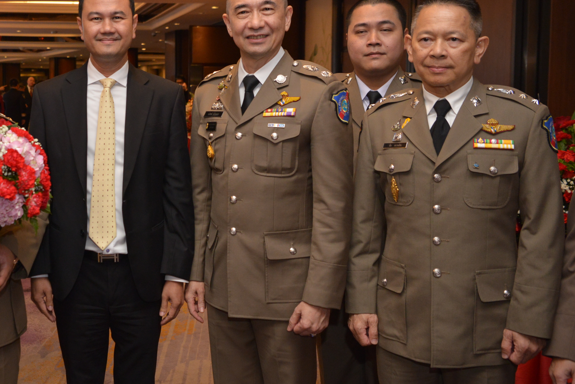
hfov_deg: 38.7
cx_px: 108
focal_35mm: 49
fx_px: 783
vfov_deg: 27.5
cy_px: 157
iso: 1600
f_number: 4
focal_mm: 30
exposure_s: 1/250
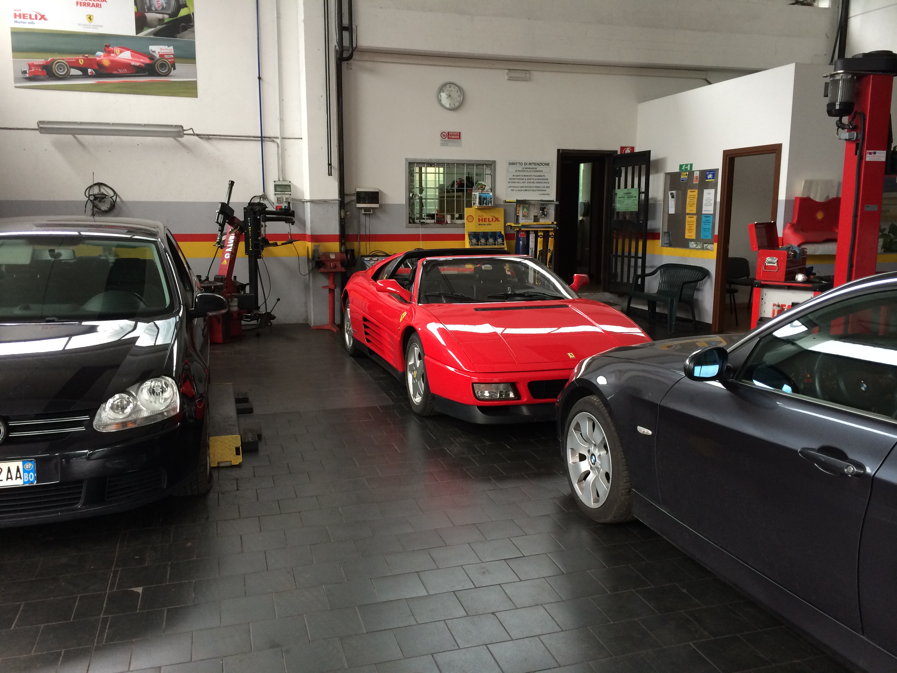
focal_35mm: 30
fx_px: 777
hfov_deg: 60.0
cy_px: 336
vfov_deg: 46.8
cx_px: 448
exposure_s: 1/30
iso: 100
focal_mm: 4.12
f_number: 2.2
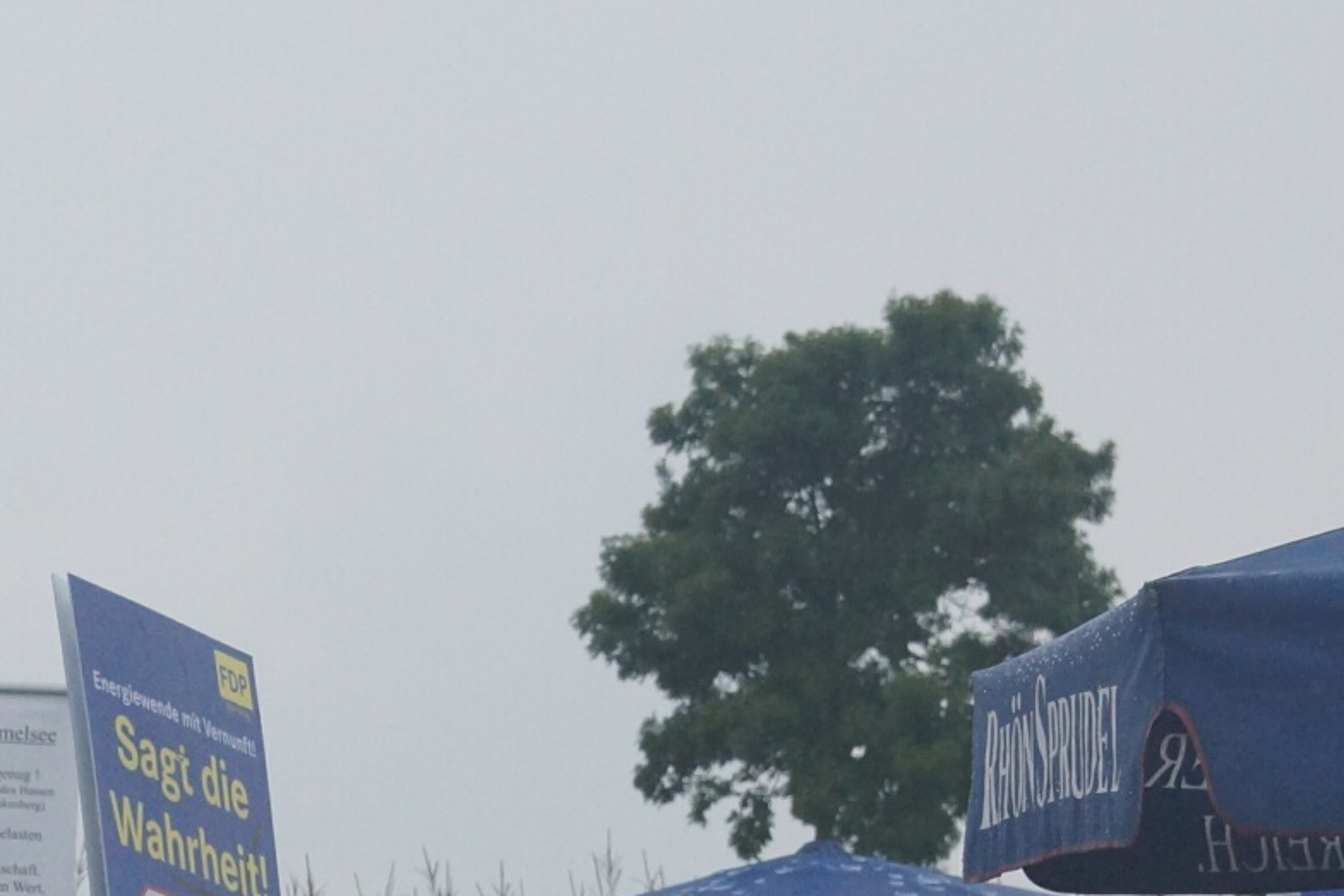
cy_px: 899
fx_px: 7711
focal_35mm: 207
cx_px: 242
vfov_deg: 6.6
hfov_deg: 9.9
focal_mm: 45
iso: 800
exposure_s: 1/1500
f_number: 8
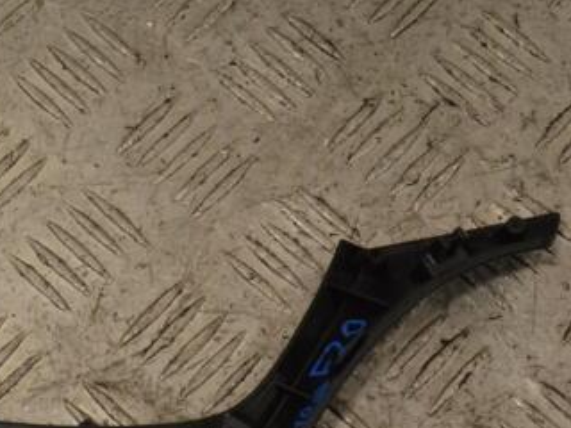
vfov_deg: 18.2
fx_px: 1336
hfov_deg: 23.6
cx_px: 82
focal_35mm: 81
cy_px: 284
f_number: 11
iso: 3200
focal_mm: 30
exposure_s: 1/500
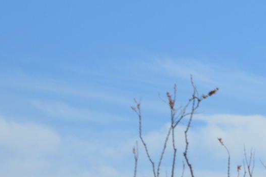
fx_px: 3481
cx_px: 710
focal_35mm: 471
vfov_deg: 2.9
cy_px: 319
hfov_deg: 4.3
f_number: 7.1
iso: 400
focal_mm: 55
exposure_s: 1/2000
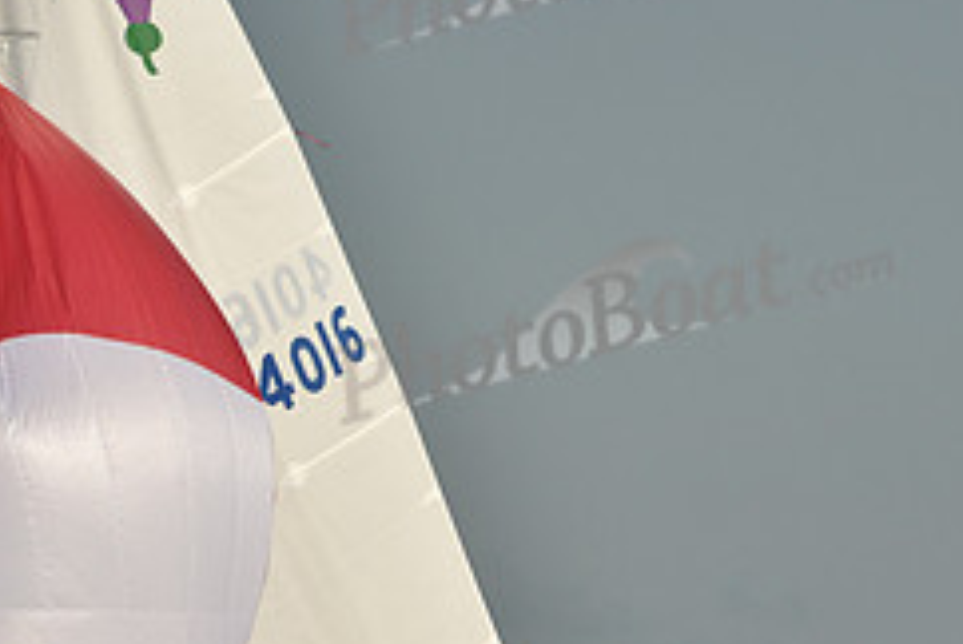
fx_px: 21158
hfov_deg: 2.6
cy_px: 582
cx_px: 131
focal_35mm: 790
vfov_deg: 1.7
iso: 250
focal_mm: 330
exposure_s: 1/1600
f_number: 8
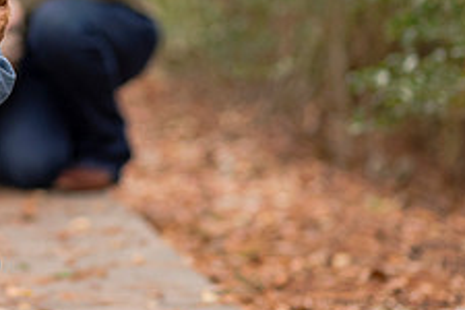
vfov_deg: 5.7
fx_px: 3100
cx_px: -97
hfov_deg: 8.5
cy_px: -76
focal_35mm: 240
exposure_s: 1/400
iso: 320
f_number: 2.2
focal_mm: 85
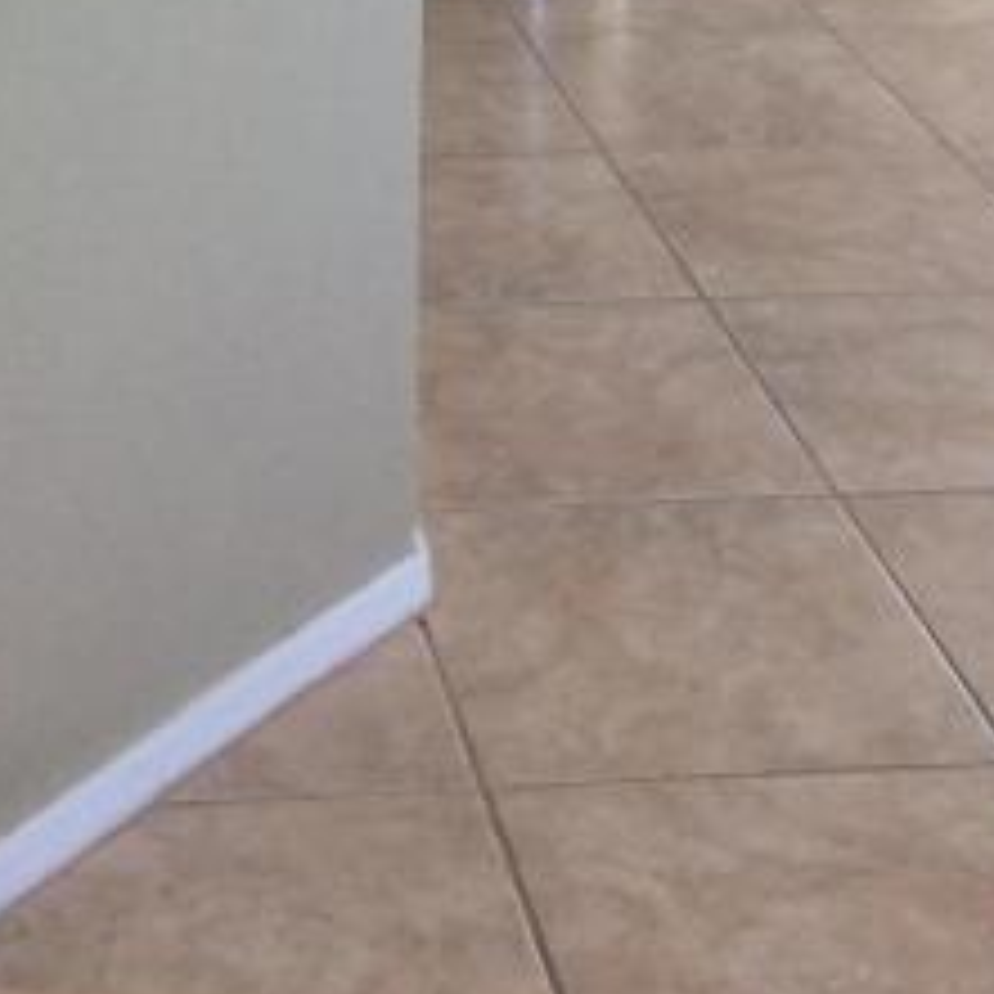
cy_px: -567
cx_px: 117
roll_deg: +1.3
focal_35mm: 89
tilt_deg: -9.4
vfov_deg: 17.3
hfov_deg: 19.2
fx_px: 2891
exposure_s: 1/30
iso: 200
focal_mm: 4.15
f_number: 2.2
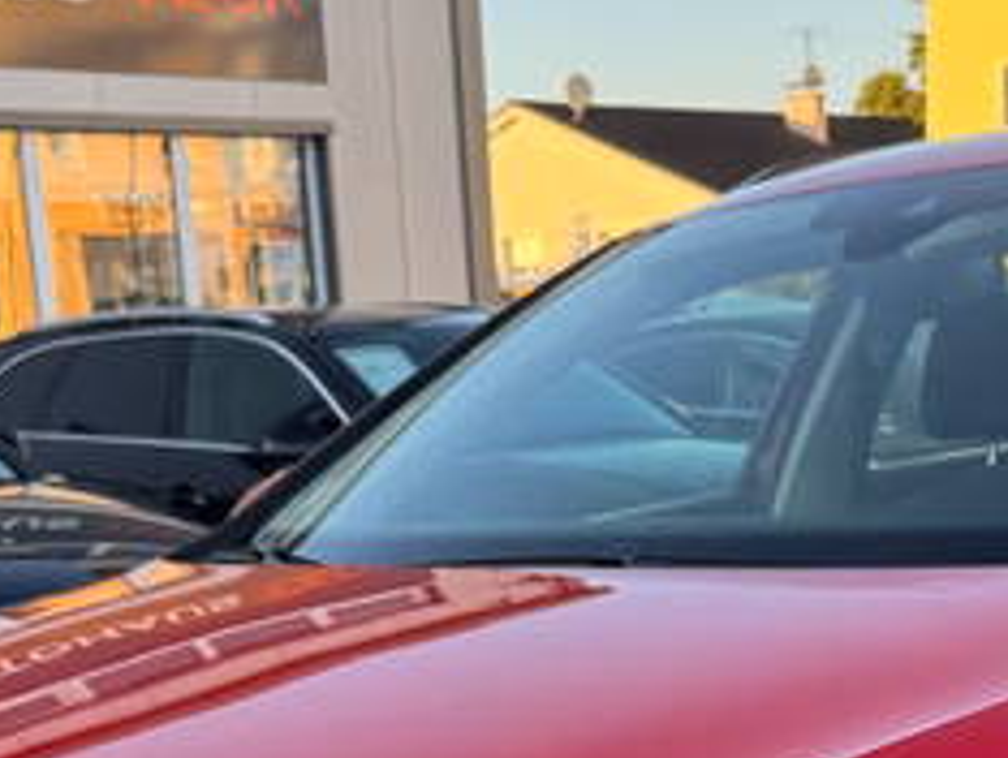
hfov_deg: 23.7
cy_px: 1107
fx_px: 2390
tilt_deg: -17.4
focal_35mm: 82
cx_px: 672
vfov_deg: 16.5
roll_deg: +4.0
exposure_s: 1/259
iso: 64
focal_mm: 6.76
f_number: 1.78
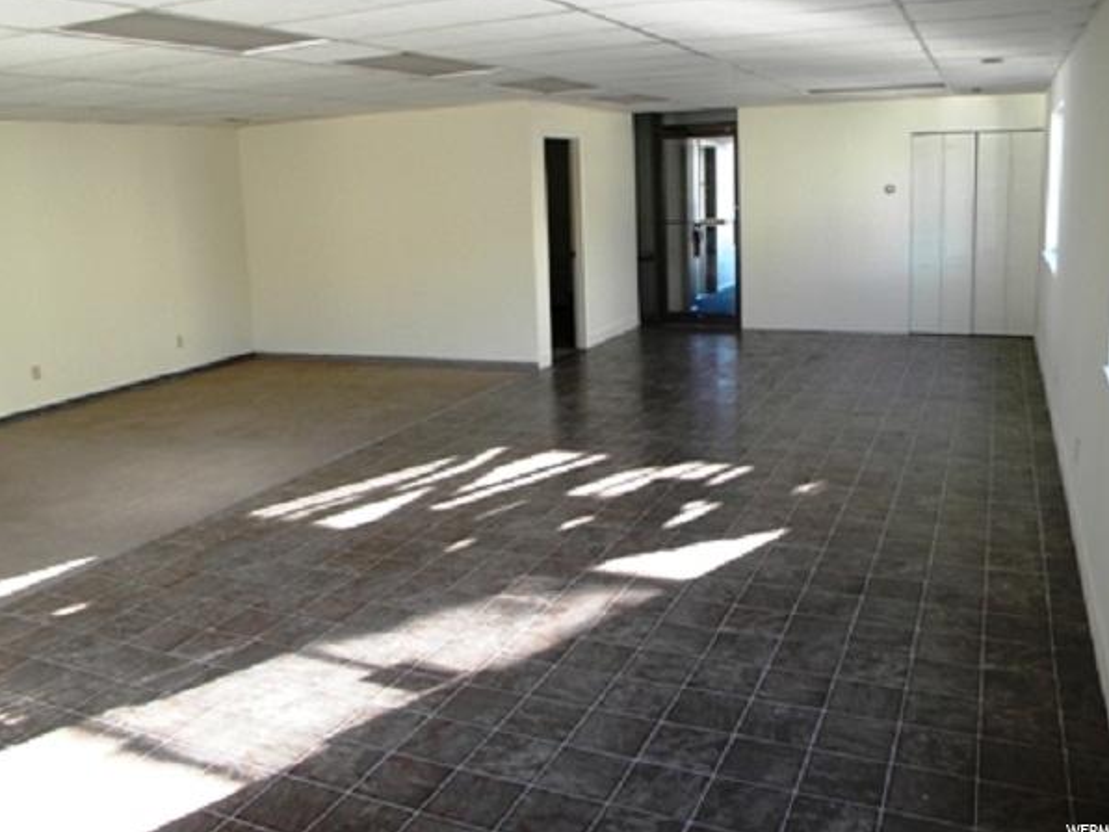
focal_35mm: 30
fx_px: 961
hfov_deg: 59.9
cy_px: 392
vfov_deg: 46.8
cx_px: 531
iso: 80
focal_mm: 5
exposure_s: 1/25
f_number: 3.5
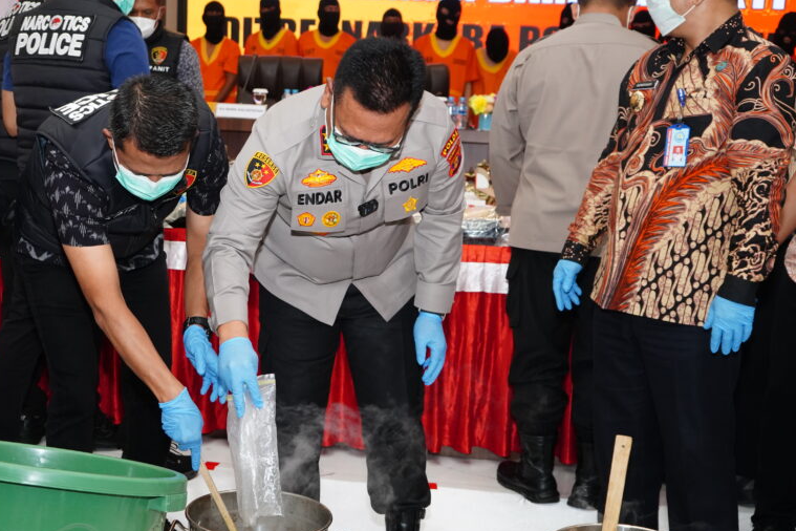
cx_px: 293
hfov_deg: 36.6
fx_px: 1194
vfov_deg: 25.0
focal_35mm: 54
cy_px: 332
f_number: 5.6
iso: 2500
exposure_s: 1/160
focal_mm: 40
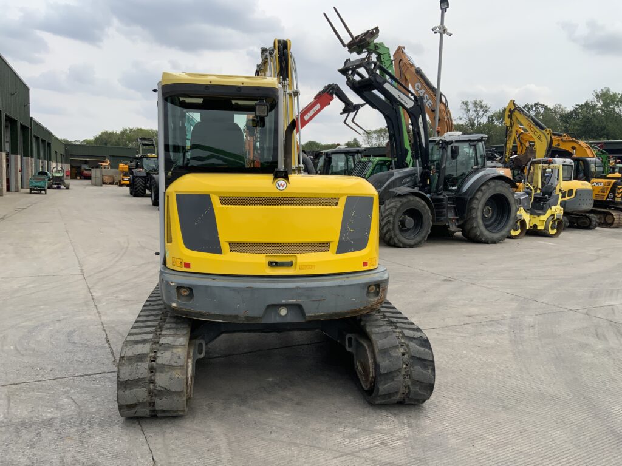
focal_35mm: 29
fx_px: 521
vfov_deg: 48.2
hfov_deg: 61.7
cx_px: 311
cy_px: 233
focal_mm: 3
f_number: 1.8
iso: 16
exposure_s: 1/1377
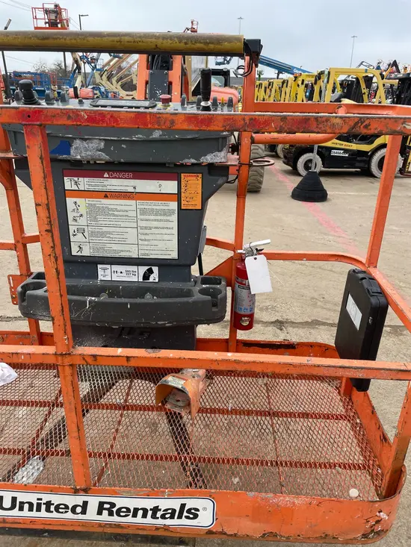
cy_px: 274
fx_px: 411
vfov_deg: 67.3
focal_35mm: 26
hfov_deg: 53.1
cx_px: 206
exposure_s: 1/1247
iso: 32
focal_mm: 4.2
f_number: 1.6
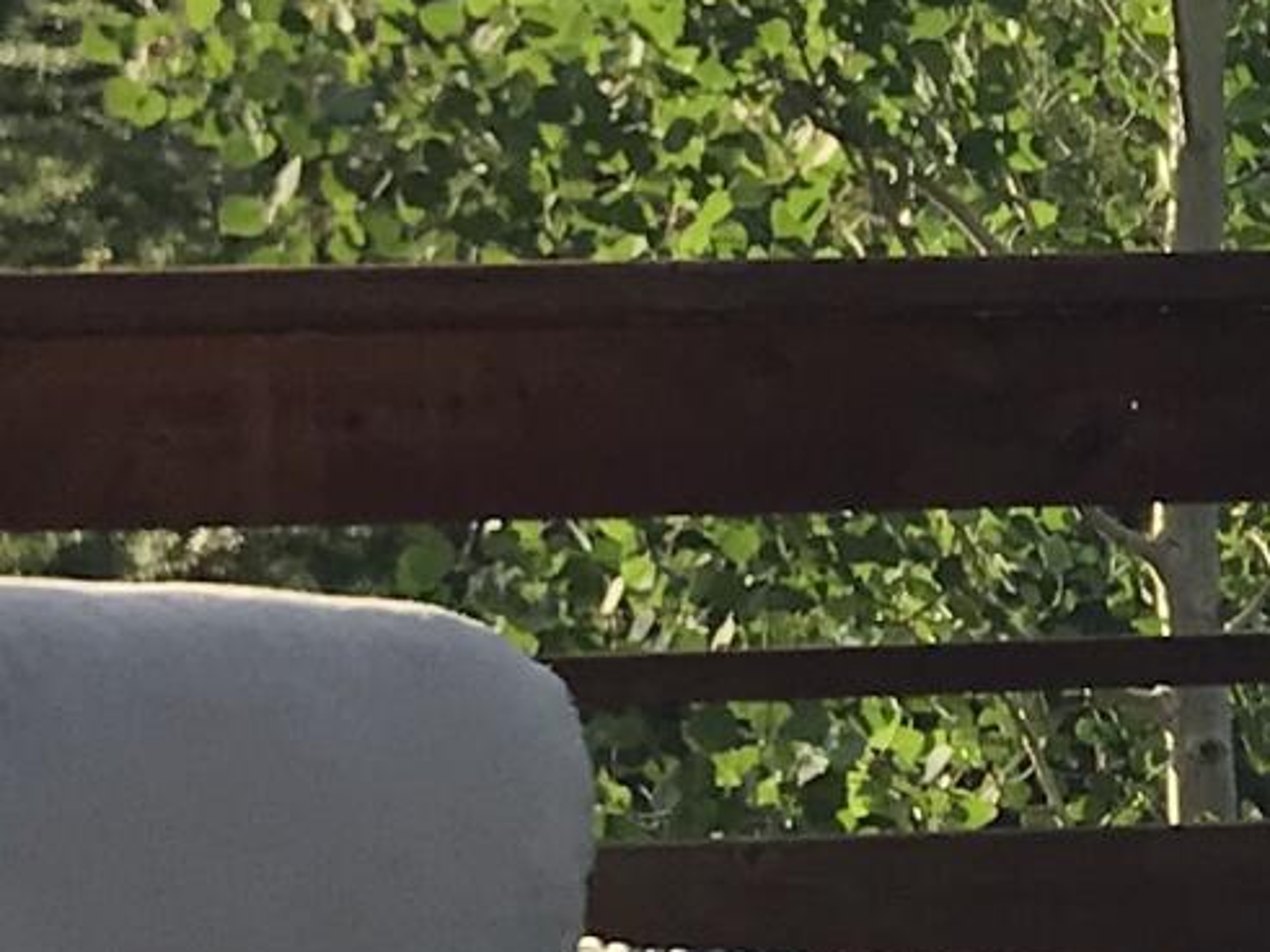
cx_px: 2514
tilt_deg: -0.8
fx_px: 6272
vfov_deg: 8.7
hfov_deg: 10.6
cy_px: 380
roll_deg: +1.7
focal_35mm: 171
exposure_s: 1/1126
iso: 20
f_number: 1.8
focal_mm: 3.99
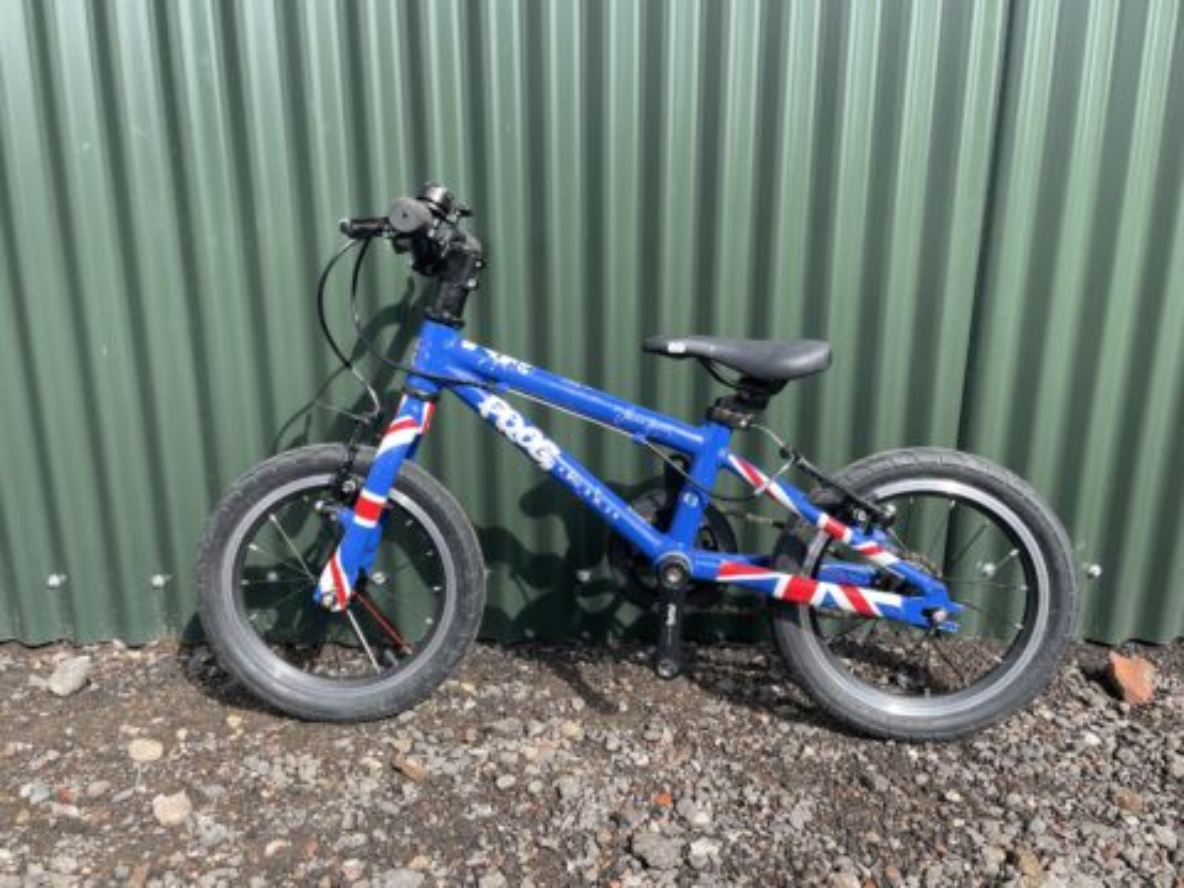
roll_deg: +0.3
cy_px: 444
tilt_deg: -14.0
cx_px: 592
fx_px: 889
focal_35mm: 26
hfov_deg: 67.3
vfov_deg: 53.1
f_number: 1.6
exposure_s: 1/1033
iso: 32
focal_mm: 4.2
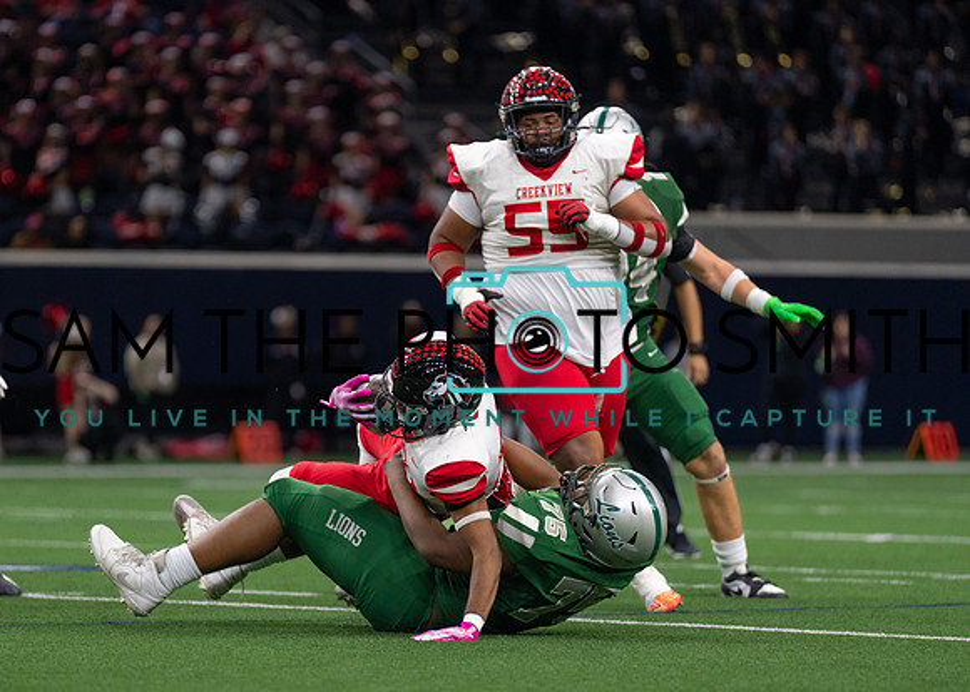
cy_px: 404
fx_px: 6868
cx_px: 361
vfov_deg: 5.8
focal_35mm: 249
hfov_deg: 8.1
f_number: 2.8
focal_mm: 200
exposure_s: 1/1000
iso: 1600
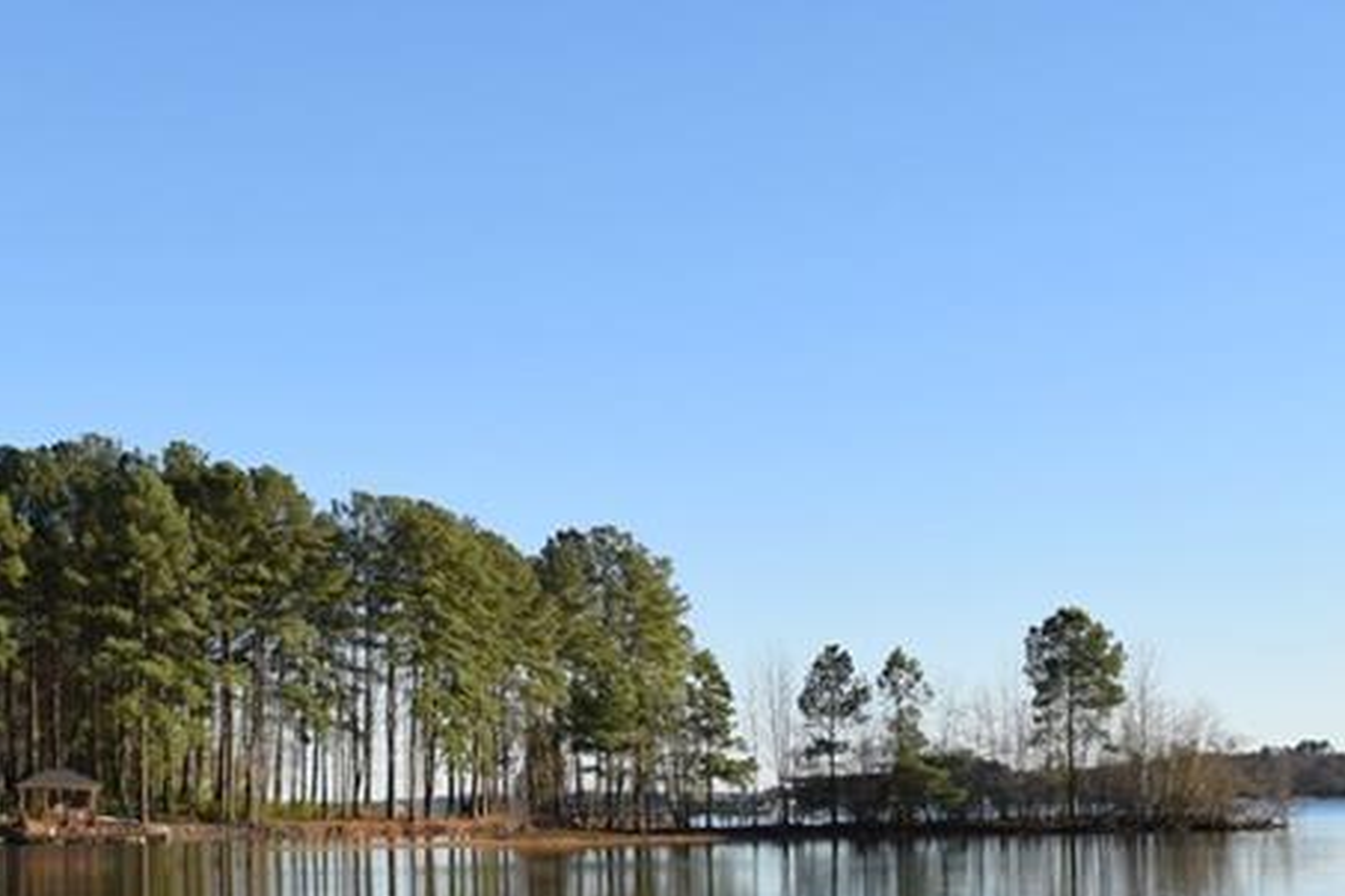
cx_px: 852
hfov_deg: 32.7
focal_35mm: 61
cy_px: 748
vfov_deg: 21.9
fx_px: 2279
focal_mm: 18
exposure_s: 1/320
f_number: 9
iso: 200
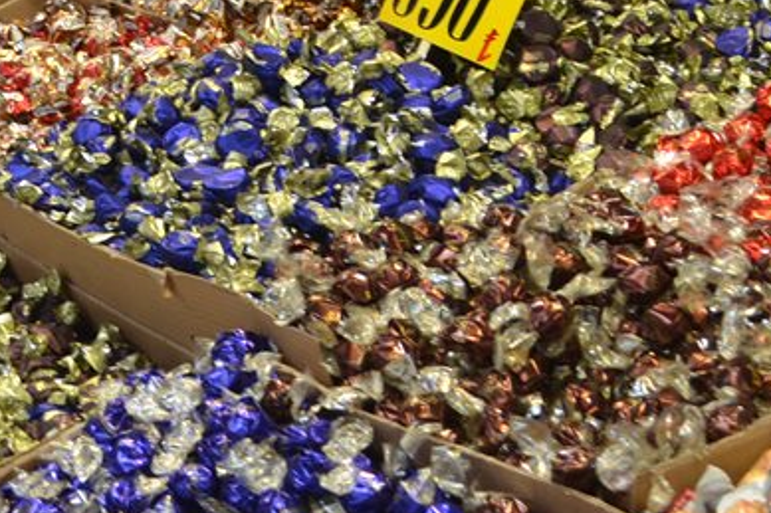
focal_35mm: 137
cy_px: -182
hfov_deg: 14.1
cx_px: -335
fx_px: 2933
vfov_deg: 9.8
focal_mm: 26
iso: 200
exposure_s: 1/60
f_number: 5.6
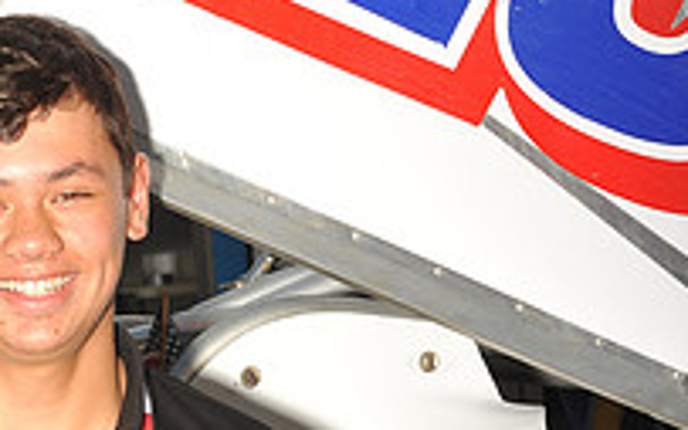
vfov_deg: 6.4
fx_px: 3826
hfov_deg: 10.2
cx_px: 112
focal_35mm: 204
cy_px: 420
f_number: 14
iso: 250
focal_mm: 70
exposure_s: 1/320
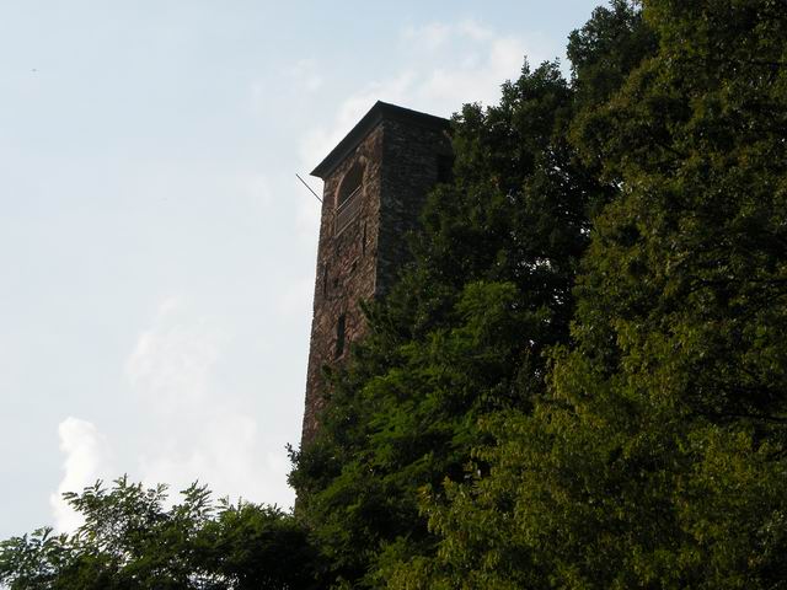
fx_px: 2842
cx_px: 394
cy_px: 295
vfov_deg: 11.9
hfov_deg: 15.8
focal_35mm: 125
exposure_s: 1/399
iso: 100
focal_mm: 31.9
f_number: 6
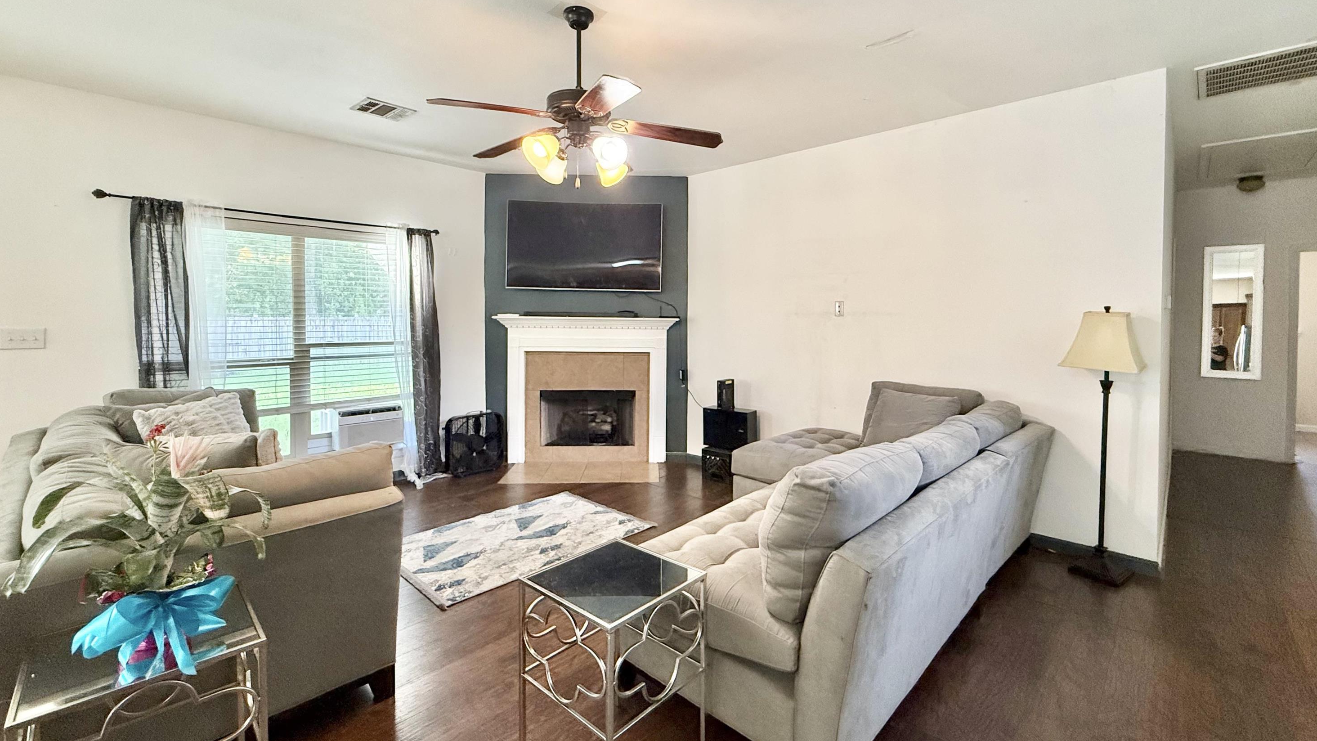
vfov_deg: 66.9
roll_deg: -0.8
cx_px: 675
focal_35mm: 16
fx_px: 559
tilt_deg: -1.2
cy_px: 327
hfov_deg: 99.4
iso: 640
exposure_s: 1/120
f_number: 2.2
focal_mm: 2.22
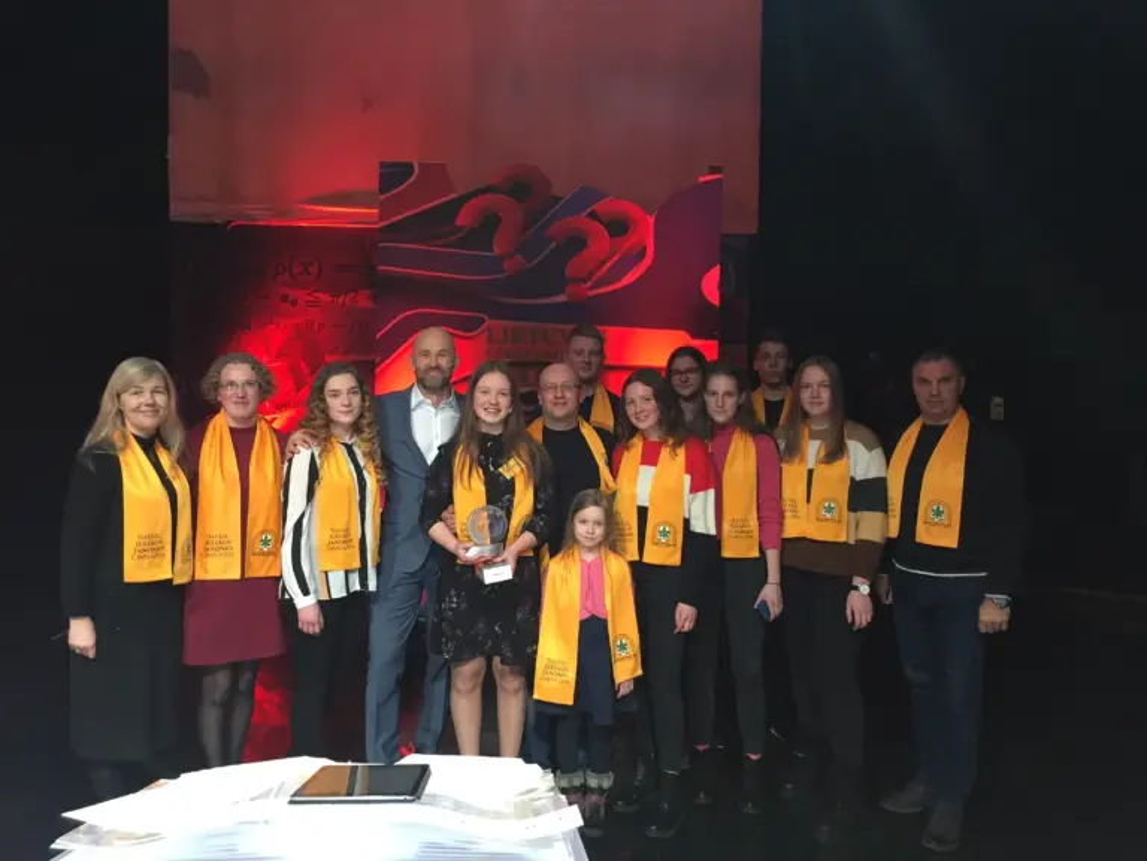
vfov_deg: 48.2
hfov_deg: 61.7
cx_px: 574
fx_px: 961
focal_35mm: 29
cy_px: 430
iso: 160
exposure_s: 1/33
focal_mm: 4.15
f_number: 2.2
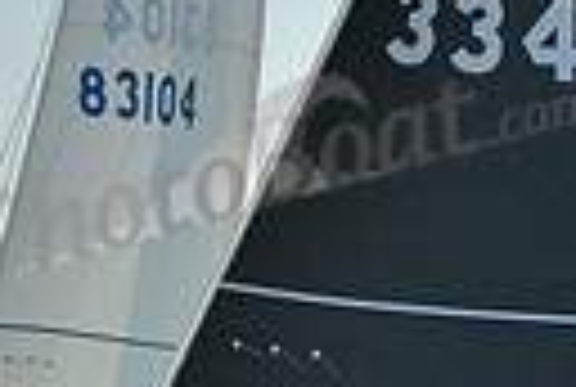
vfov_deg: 1.5
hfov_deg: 2.3
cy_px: 754
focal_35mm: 905
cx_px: 832
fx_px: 14514
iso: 200
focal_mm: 200
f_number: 4
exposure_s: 1/1600
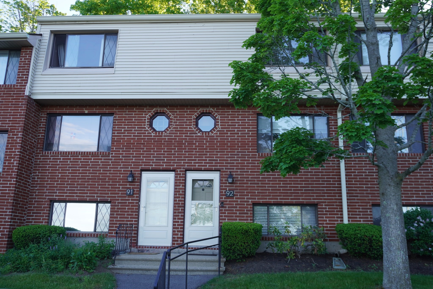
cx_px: 216
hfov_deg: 59.5
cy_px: 144
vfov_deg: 41.7
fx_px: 379
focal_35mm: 32
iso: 125
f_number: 5.6
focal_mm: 21
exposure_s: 1/80
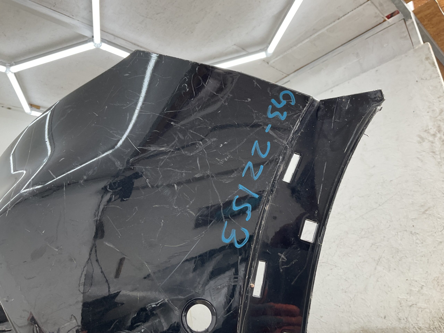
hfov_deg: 61.7
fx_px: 372
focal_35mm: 29
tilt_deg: +17.2
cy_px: 166
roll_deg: +7.2
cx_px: 222
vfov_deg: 48.2
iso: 25
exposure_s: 1/120
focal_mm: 3
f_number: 1.8
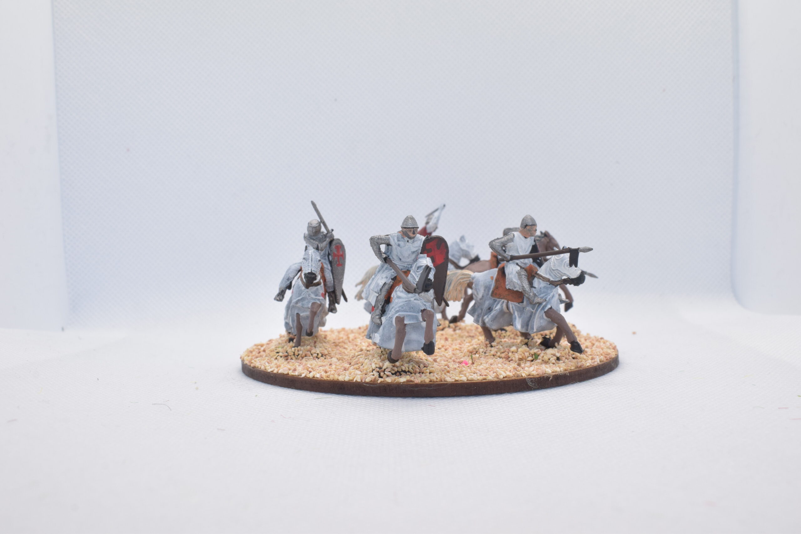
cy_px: 267
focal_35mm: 42
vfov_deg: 31.9
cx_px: 400
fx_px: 934
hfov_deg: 46.4
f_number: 16
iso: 800
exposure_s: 1/60
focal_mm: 28
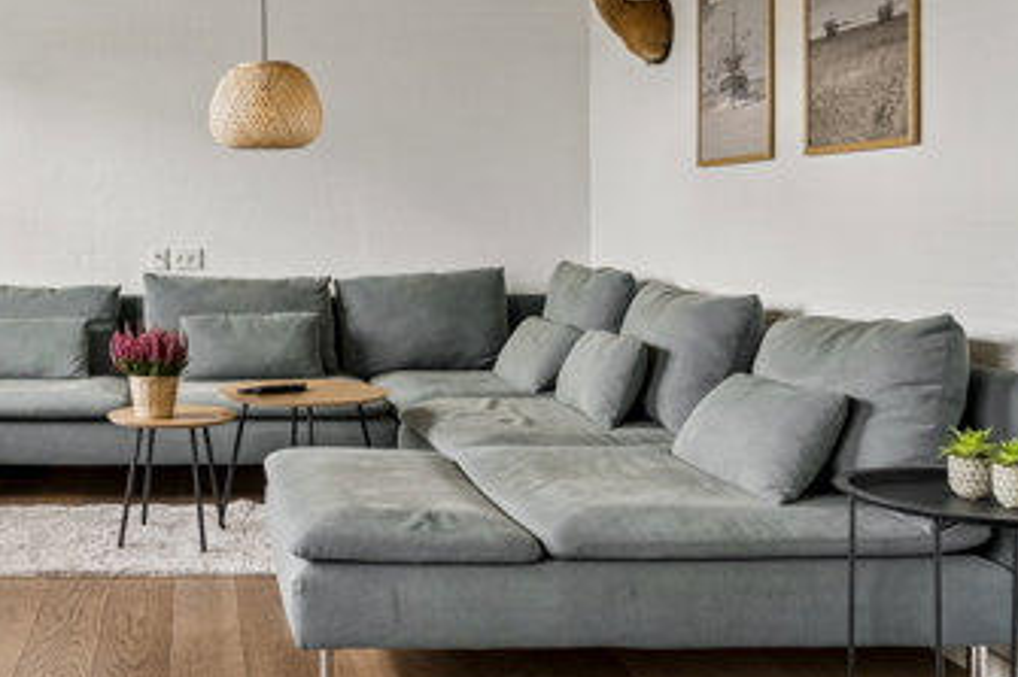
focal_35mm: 43
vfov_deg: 31.0
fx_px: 1215
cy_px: 238
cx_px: 213
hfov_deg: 43.5
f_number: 8
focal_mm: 12
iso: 200
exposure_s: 1/13
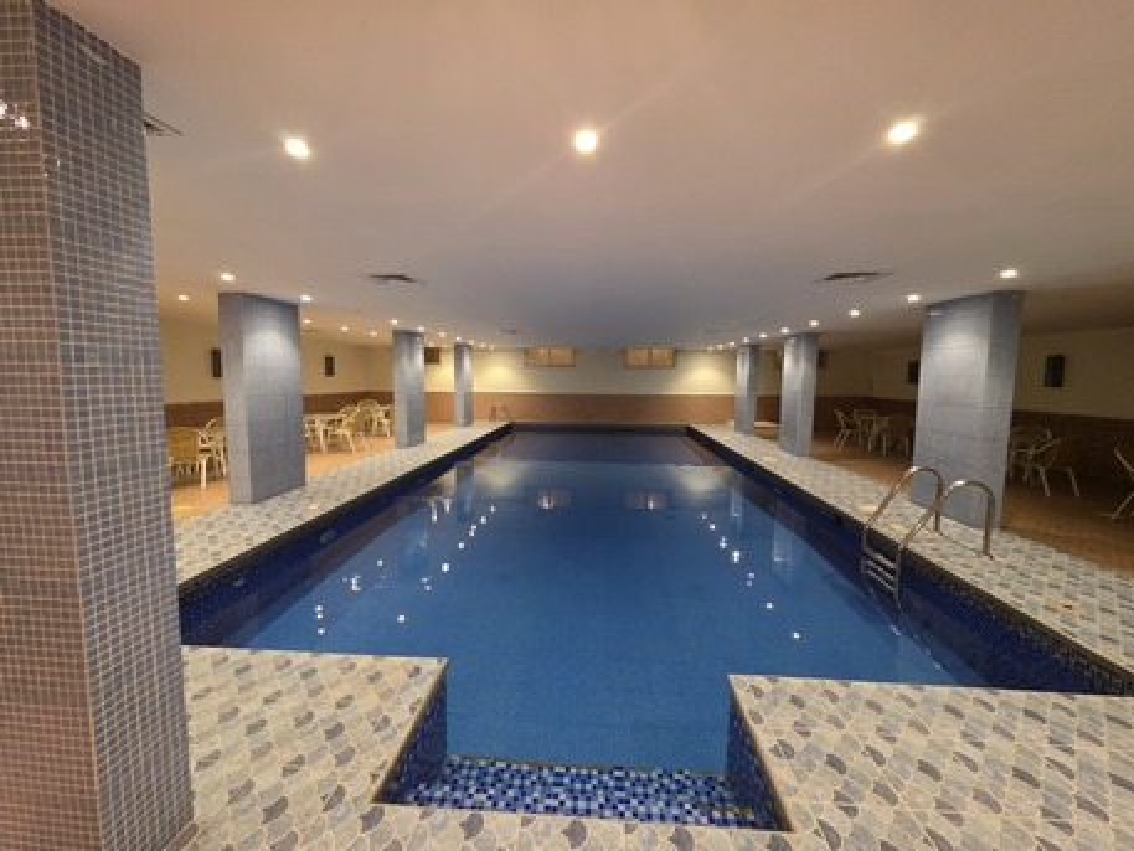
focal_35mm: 13
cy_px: 426
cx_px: 567
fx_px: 426
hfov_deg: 106.2
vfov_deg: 89.9
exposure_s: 1/50
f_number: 1.9
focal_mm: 2.2
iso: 640
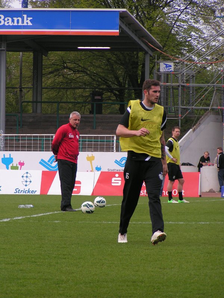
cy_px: 149
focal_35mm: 226
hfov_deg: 6.6
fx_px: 1950
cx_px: 112
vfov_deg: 8.8
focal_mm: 34.5
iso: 50
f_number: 3.5
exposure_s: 1/500
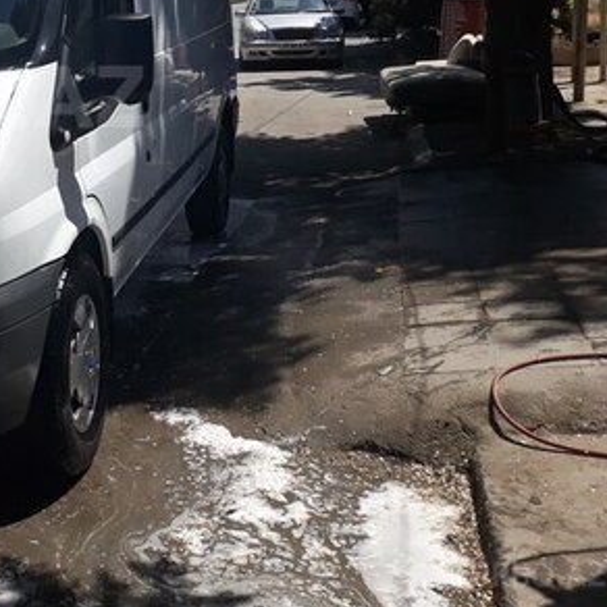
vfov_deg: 30.6
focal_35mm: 54
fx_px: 1071
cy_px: 97
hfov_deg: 28.6
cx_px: -69
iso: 40
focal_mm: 3.71
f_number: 1.7
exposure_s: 1/2174
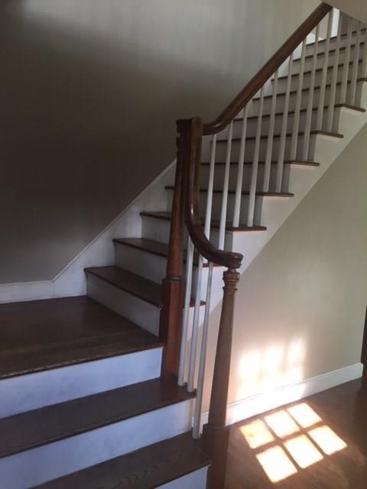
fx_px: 410
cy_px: 244
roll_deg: -4.2
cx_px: 184
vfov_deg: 61.7
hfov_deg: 48.2
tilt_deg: -6.6
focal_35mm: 29
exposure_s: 1/30
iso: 32
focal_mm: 4.15
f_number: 2.2
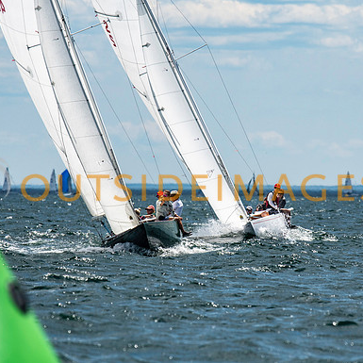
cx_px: 223
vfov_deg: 2.9
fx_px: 7118
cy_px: 182
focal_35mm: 600
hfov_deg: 2.9
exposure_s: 1/3200
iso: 320
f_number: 5.6
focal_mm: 300
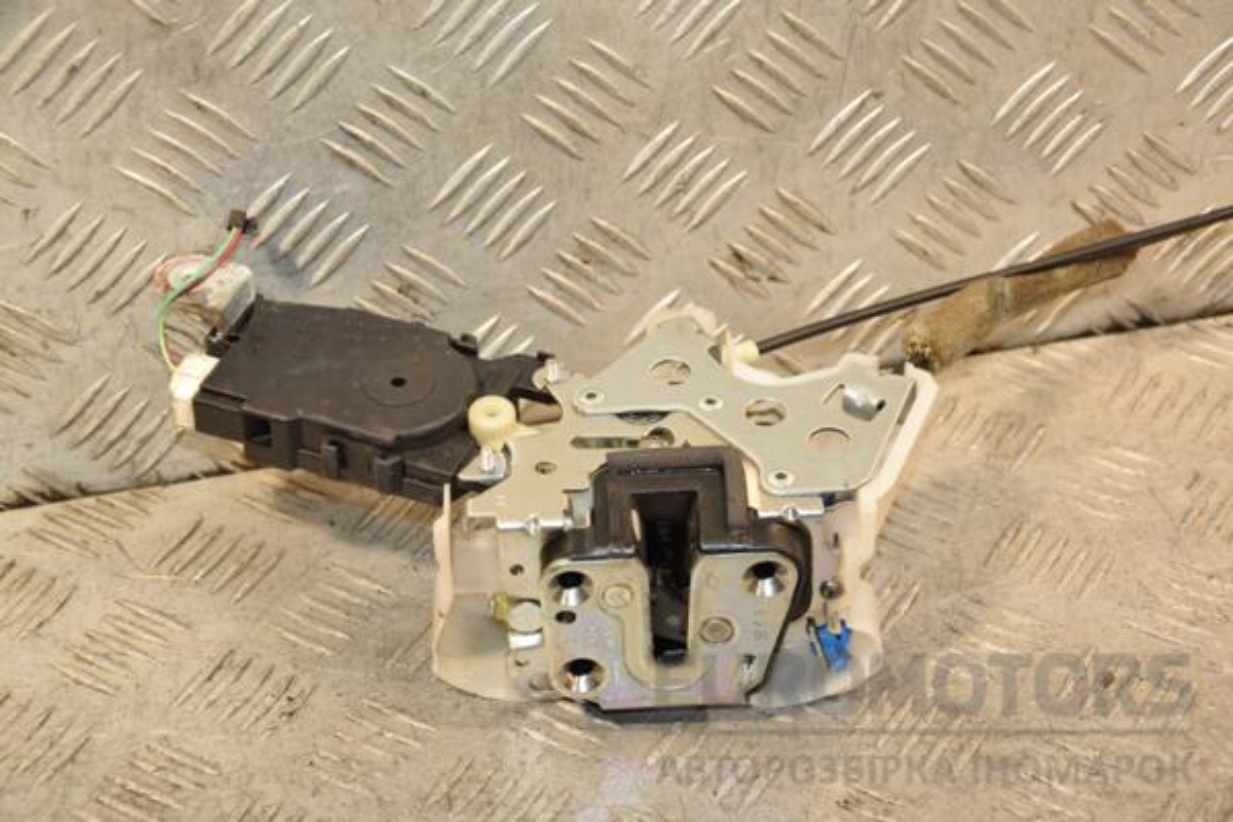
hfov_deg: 23.4
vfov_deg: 15.7
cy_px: 411
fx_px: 2980
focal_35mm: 87
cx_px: 616
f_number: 5
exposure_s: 1/160
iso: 800
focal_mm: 58
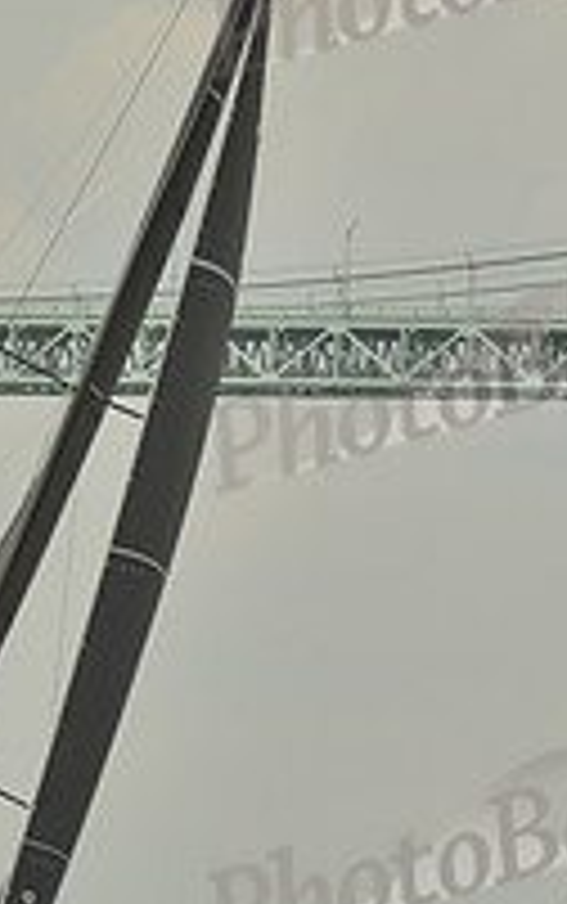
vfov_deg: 3.6
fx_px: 14507
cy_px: 675
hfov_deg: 2.2
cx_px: -25
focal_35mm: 588
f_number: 8
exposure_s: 1/1250
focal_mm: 200
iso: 280
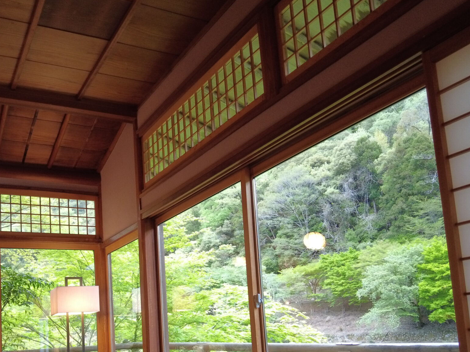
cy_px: 278
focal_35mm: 33
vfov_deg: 41.2
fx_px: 448
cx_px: 161
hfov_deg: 54.4
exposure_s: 1/12.5
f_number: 1.8
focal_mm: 4.4
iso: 200
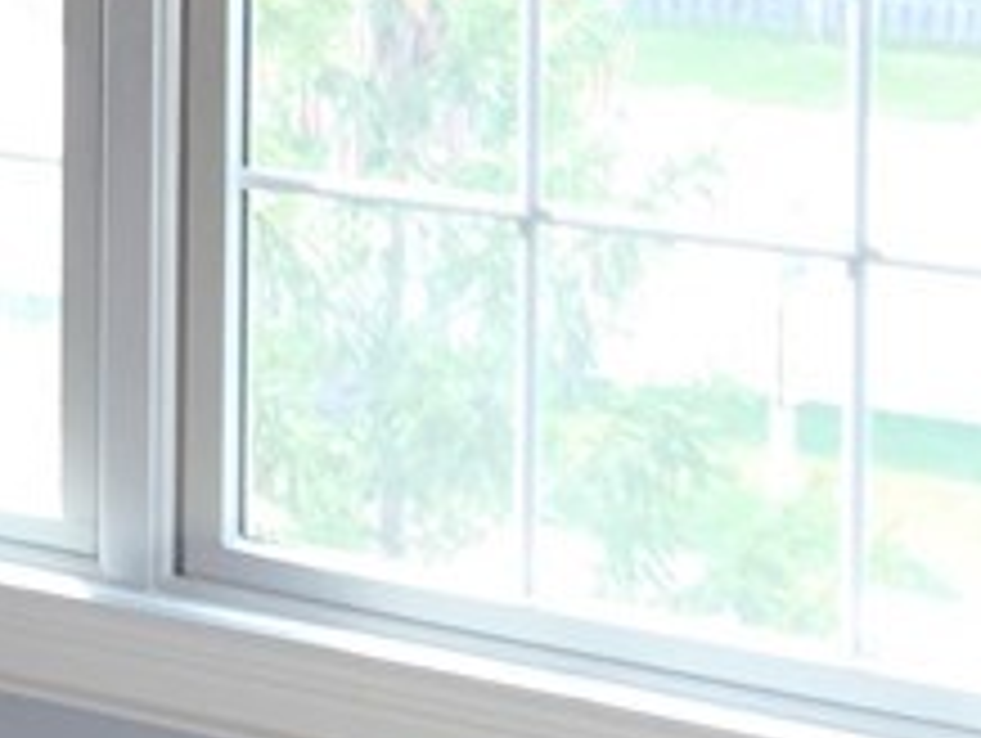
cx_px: -1019
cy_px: -353
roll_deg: +1.9
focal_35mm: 136
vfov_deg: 10.6
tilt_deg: -0.6
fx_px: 3858
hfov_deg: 12.6
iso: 32
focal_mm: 4.15
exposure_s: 1/60
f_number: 2.2
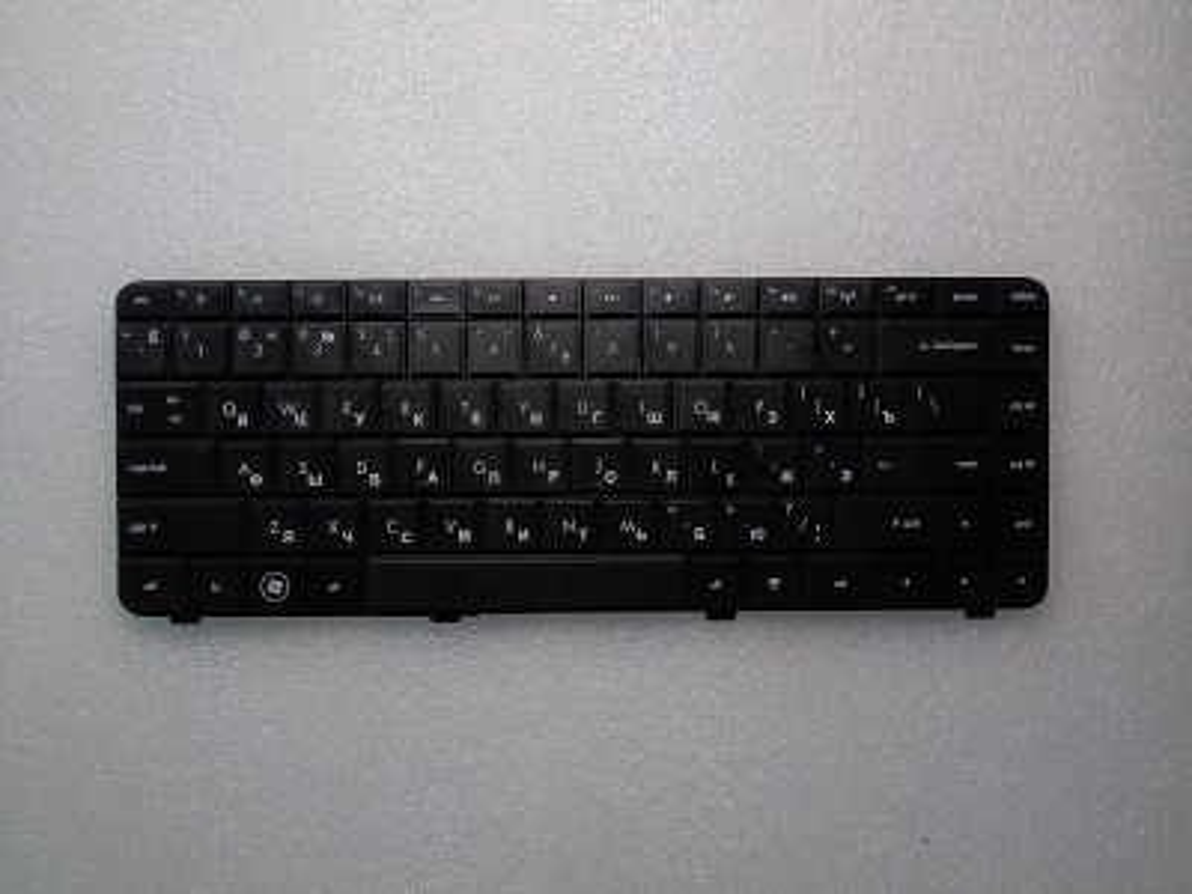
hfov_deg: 61.7
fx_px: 999
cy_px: 447
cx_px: 596
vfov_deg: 48.2
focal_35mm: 29
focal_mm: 5.2
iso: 100
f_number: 5.4
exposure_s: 1/15
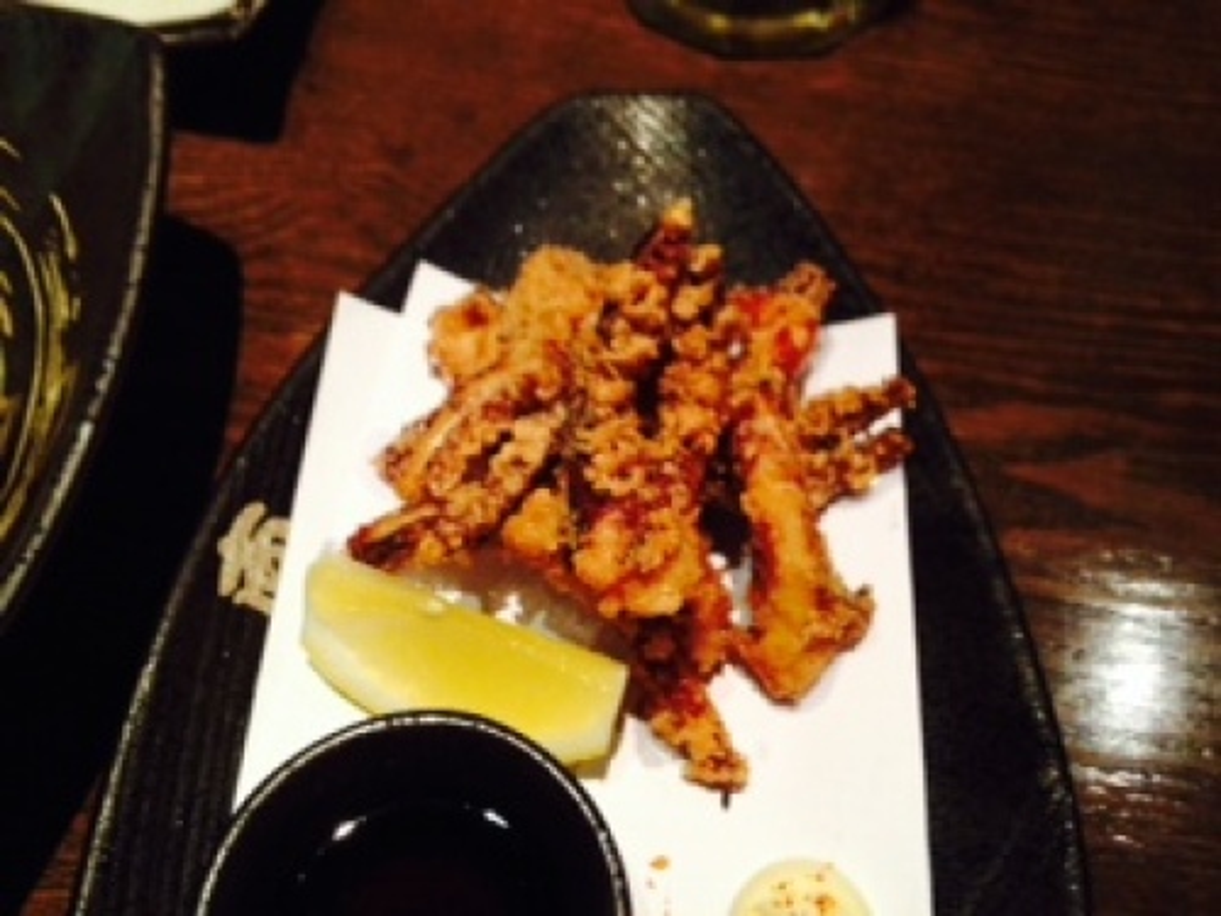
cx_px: 610
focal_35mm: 35
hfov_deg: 52.6
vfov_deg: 40.7
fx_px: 1235
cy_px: 458
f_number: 2.4
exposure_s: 1/20
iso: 400
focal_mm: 4.28
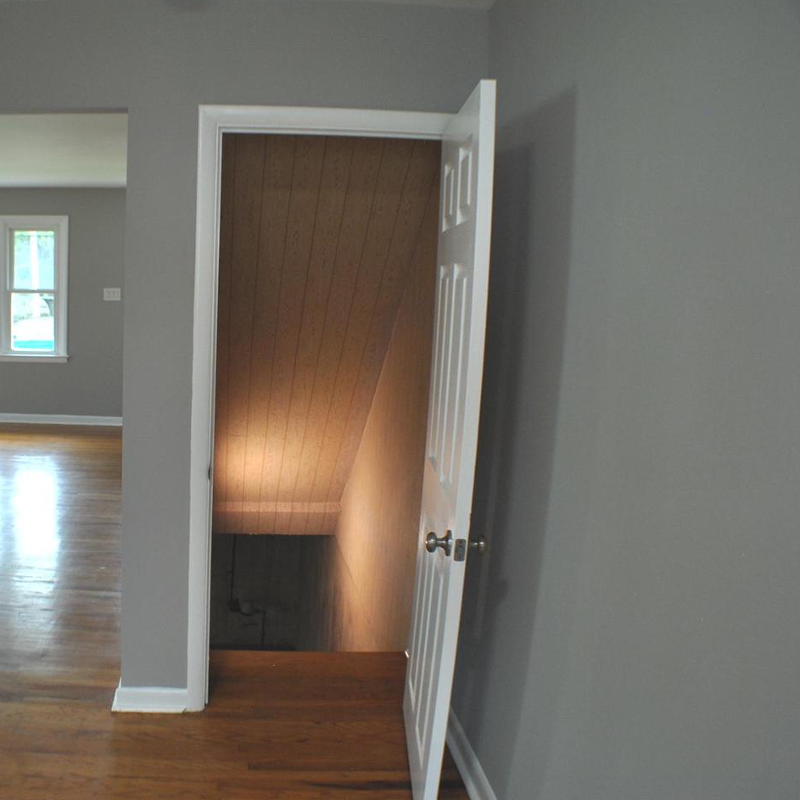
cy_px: 401
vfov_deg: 42.8
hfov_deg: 41.7
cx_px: 207
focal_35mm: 39
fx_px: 1020
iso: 280
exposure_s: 1/30
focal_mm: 20
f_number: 3.8
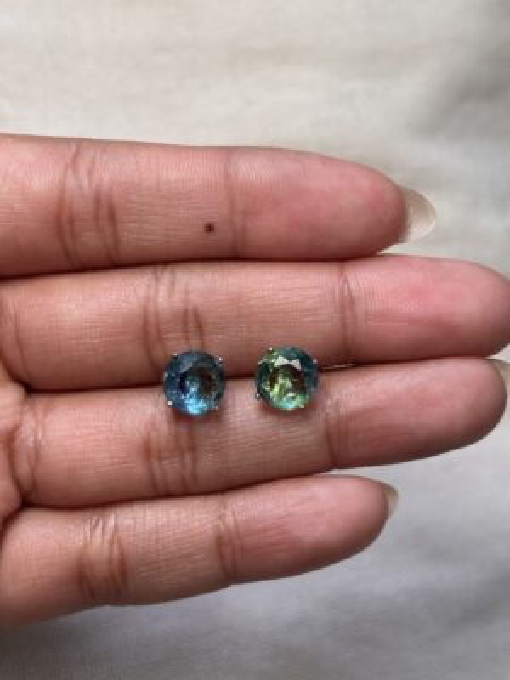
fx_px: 1021
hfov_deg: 28.0
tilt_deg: -70.9
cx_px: 255
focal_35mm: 52
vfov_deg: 36.8
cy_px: 340
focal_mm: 5.96
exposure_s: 1/196
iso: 32
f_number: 1.6
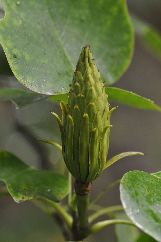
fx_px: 1059
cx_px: 80
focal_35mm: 158
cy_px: 121
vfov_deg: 13.1
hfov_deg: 8.7
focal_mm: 105
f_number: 4
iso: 800
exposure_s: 1/125
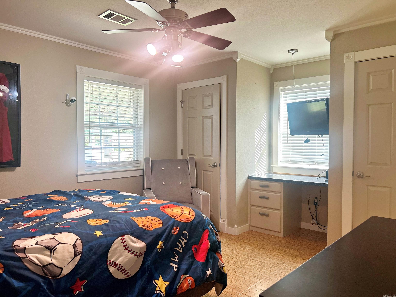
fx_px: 297
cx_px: 198
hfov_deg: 67.3
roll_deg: +0.1
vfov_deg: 53.1
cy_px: 148
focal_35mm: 26
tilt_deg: -1.2
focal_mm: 5.7
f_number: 1.5
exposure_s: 1/60
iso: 80
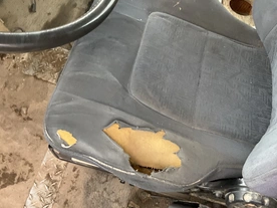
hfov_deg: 44.5
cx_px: 169
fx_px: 336
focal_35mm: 42
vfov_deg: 33.9
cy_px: 61
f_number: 1.8
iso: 80
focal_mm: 3
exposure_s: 1/60
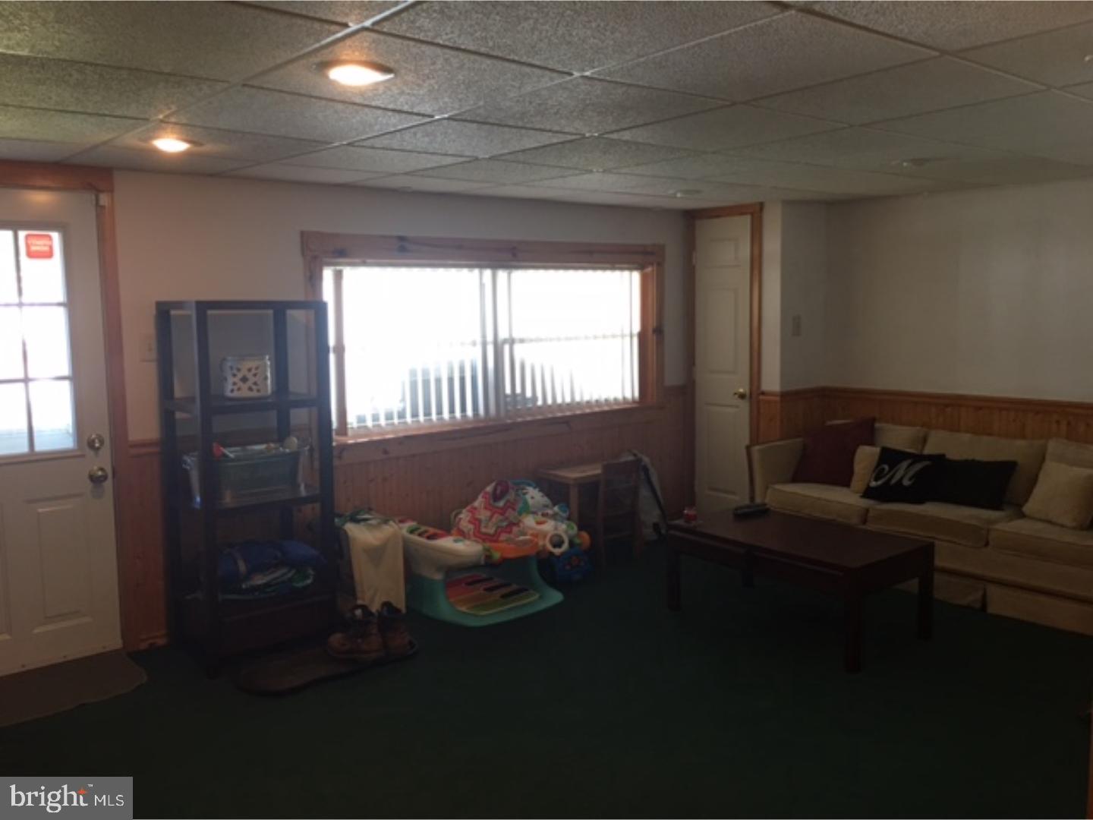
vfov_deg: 48.2
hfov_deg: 61.7
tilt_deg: -5.5
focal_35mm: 29
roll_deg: +1.5
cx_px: 546
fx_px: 916
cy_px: 410
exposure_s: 1/17
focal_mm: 4.15
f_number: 2.2
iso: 50
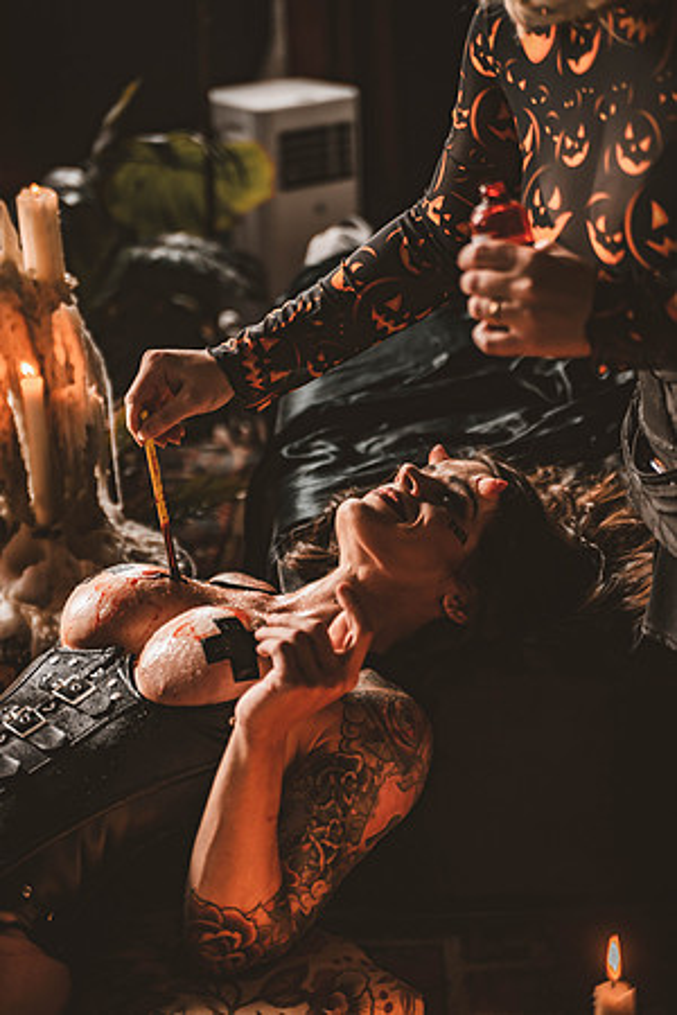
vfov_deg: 28.8
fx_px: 1974
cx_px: 338
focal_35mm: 70
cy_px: 508
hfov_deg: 19.5
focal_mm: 70
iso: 800
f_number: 2.8
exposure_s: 1/200
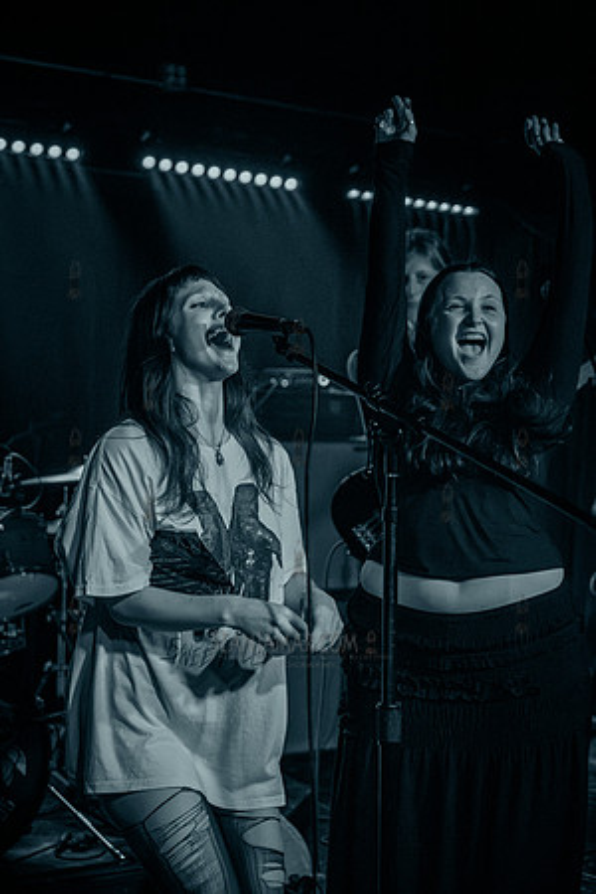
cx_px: 298
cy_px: 447
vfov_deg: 35.6
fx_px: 1391
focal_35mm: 56
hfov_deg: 24.2
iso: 16000
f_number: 3.2
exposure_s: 1/250
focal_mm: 56
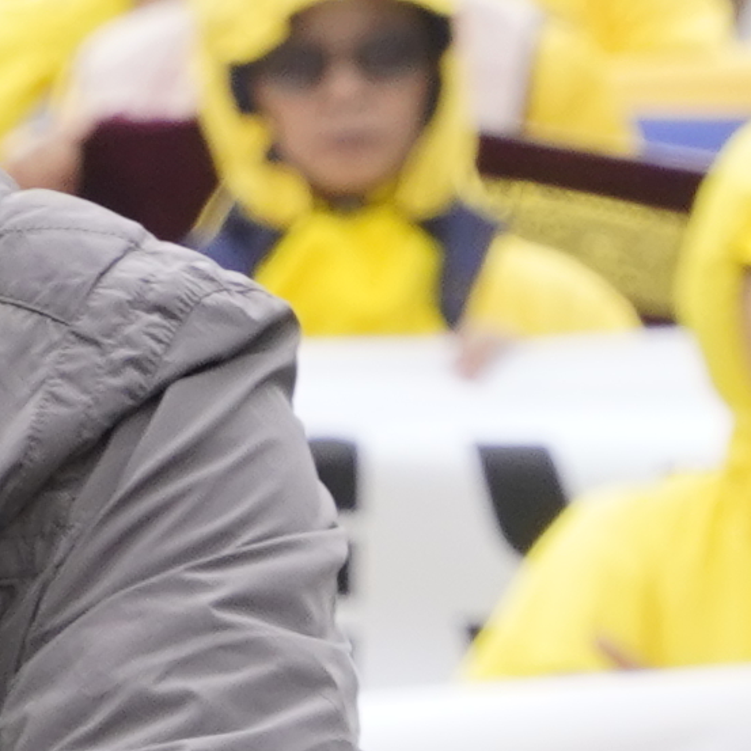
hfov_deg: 1.2
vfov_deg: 1.2
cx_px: -390
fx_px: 35787
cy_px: 341
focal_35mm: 1458
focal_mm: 158
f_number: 13
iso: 640
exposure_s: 1/200
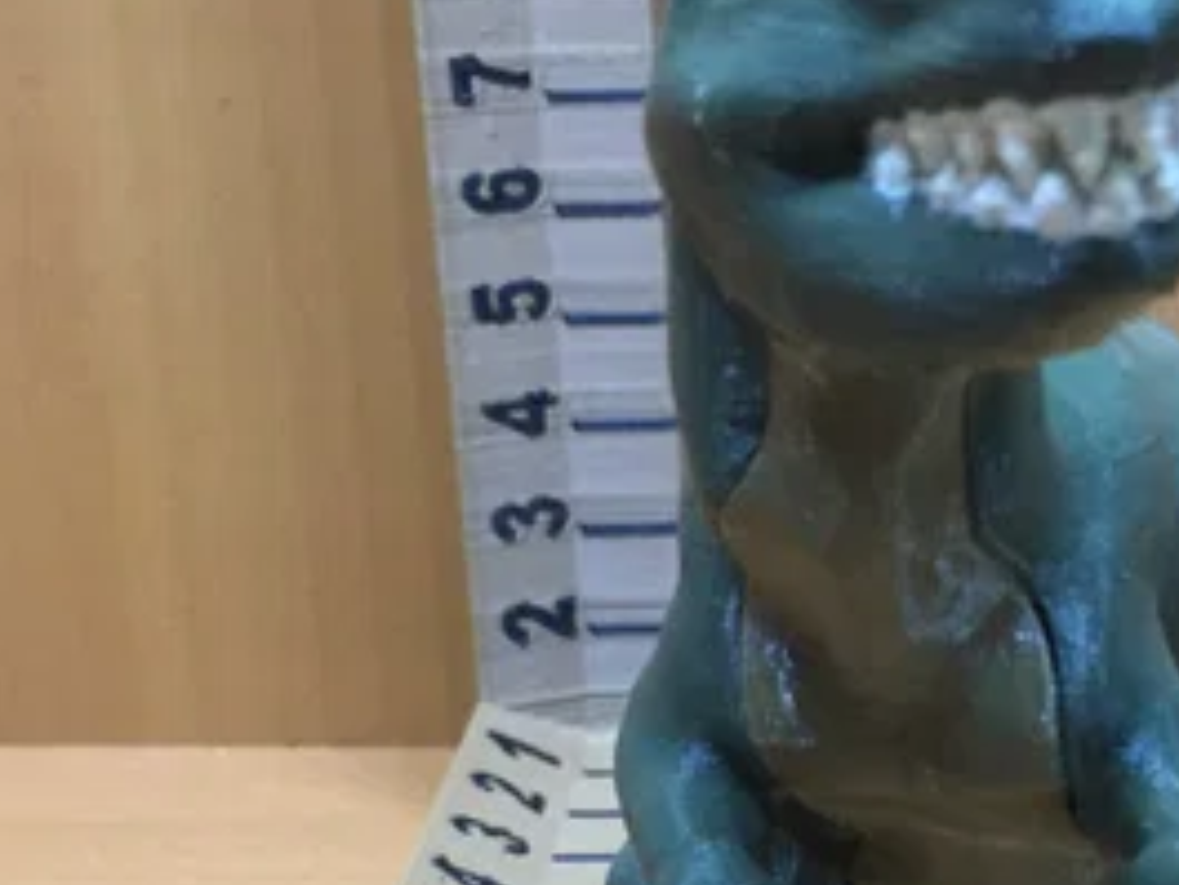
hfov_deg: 20.9
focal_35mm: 91
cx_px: 1141
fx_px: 3101
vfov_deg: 16.0
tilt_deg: -23.3
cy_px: 812
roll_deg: -1.6
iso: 125
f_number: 2.2
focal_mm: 4.15
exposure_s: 1/15
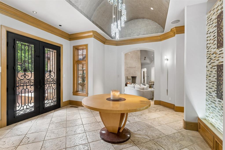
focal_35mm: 17
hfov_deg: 92.9
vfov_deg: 70.1
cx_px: 112
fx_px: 107
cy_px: 75
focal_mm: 11.4
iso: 200
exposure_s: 1/30
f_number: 8
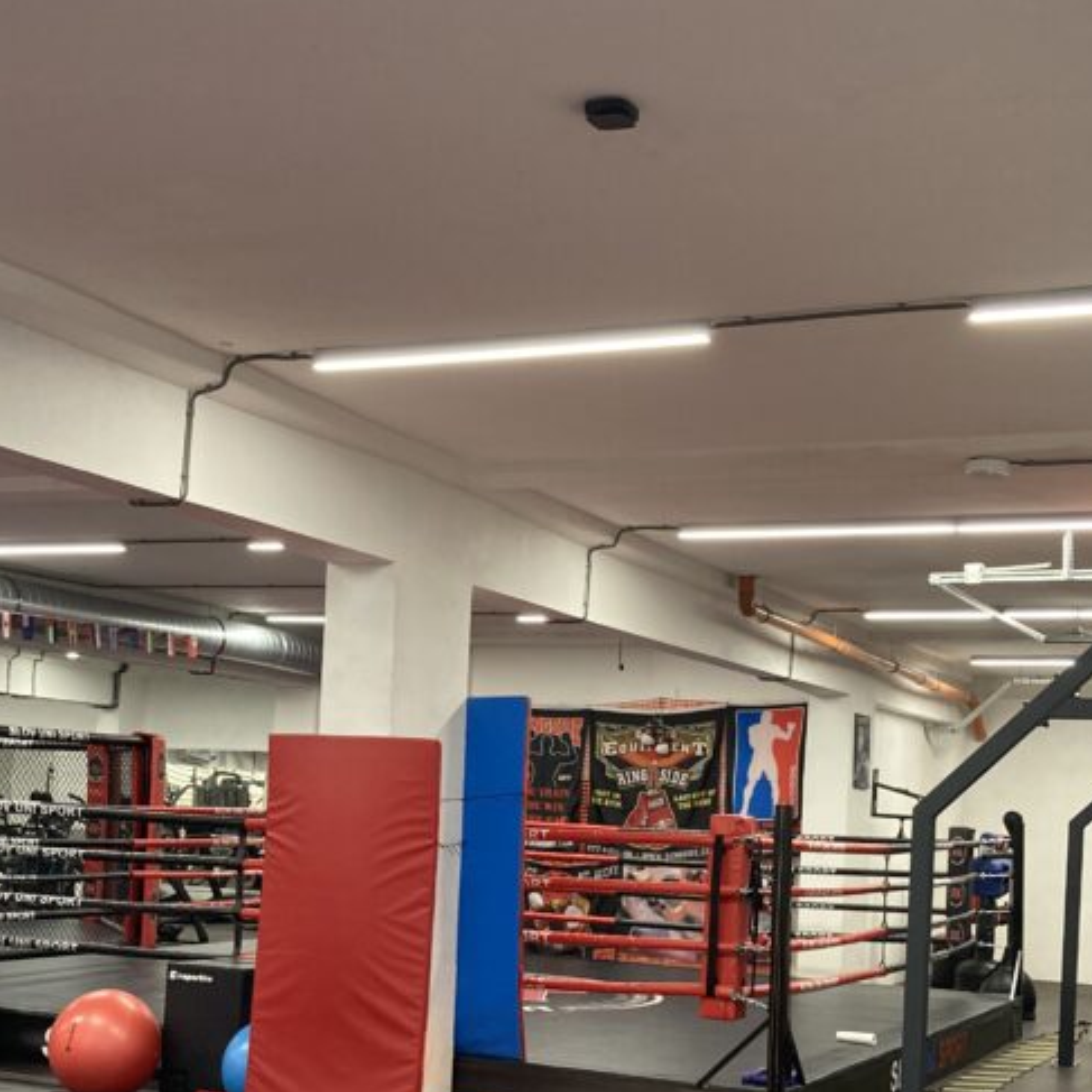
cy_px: 744
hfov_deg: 32.7
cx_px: 478
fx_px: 1856
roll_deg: -3.0
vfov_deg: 32.5
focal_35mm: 52
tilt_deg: +2.3
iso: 125
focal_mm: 3.99
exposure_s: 1/50
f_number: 1.8
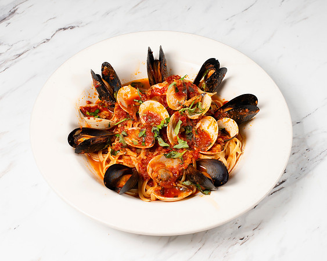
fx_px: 578
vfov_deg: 25.5
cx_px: 171
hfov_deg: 31.6
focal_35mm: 60
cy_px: 135
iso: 200
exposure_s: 1/200
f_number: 8
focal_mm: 50
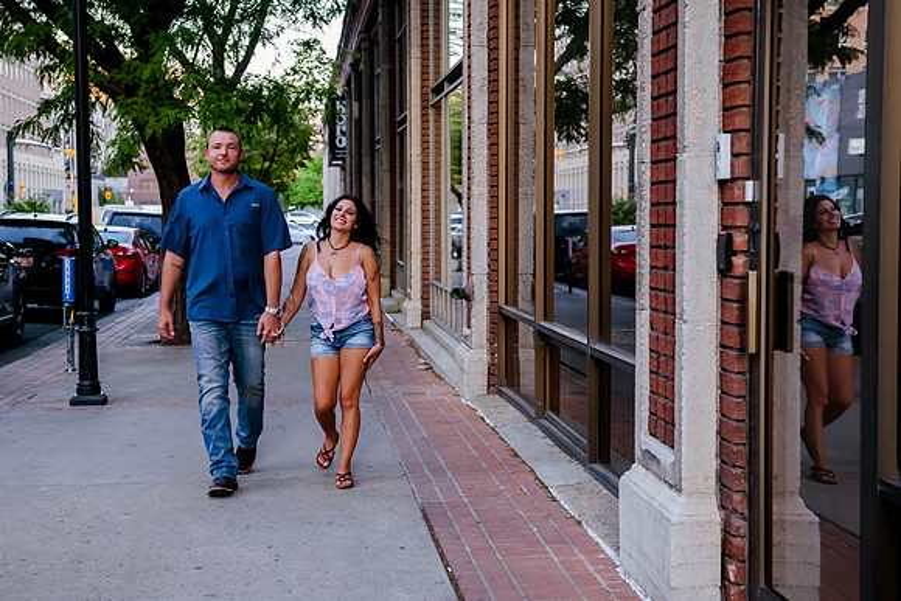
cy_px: 272
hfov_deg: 36.1
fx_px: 1382
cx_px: 406
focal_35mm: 55
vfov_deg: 24.5
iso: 2000
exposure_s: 1/200
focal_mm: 50
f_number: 4
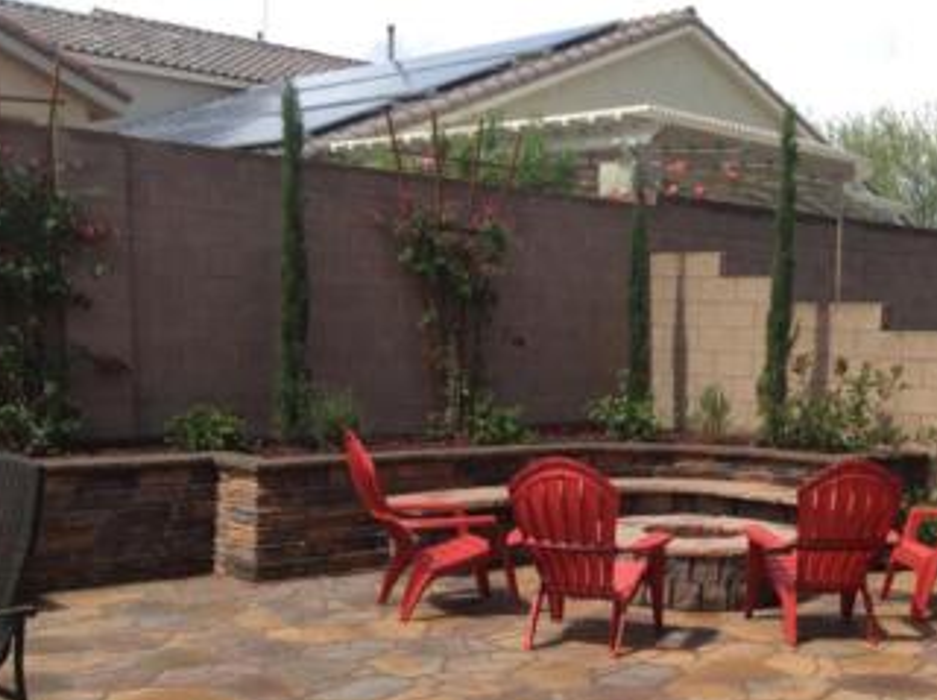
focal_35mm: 50
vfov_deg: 28.5
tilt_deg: -10.5
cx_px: 685
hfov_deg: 37.4
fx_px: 1351
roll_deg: -2.3
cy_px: 540
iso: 32
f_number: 2.4
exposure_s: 1/1059
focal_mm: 3.3
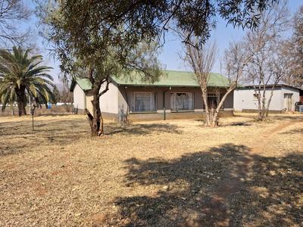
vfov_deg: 51.4
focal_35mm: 27
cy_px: 114
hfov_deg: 65.3
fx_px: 236
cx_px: 152
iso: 20
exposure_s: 1/339
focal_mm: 4
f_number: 1.8
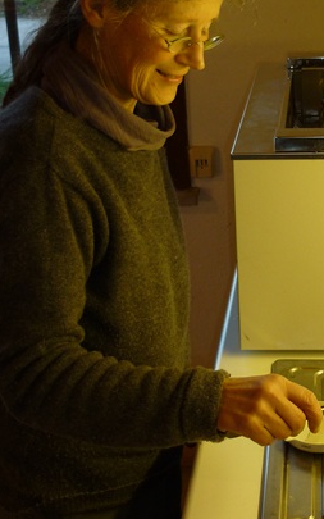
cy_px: 197
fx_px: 890
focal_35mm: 63
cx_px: 273
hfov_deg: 20.3
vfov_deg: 32.3
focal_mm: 5.5
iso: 100
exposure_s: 1/30
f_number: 2.8
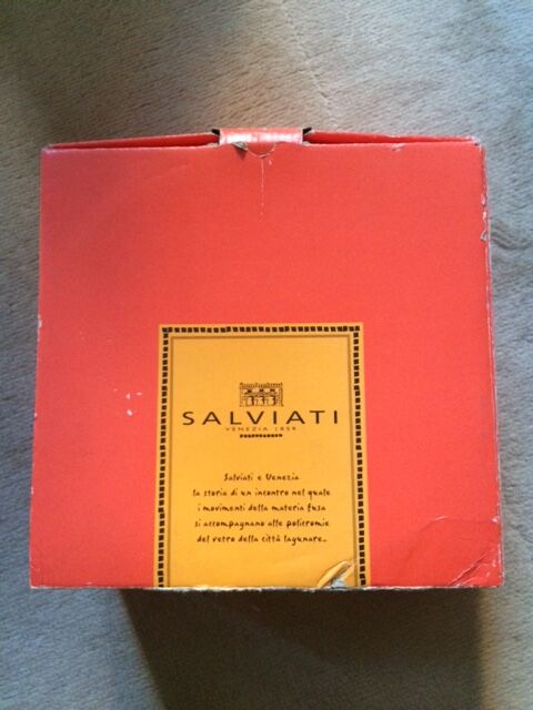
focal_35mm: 29
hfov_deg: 48.2
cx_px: 266
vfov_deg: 61.7
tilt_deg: -84.0
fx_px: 595
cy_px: 355
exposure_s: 1/17
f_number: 2.2
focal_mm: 4.15
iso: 400
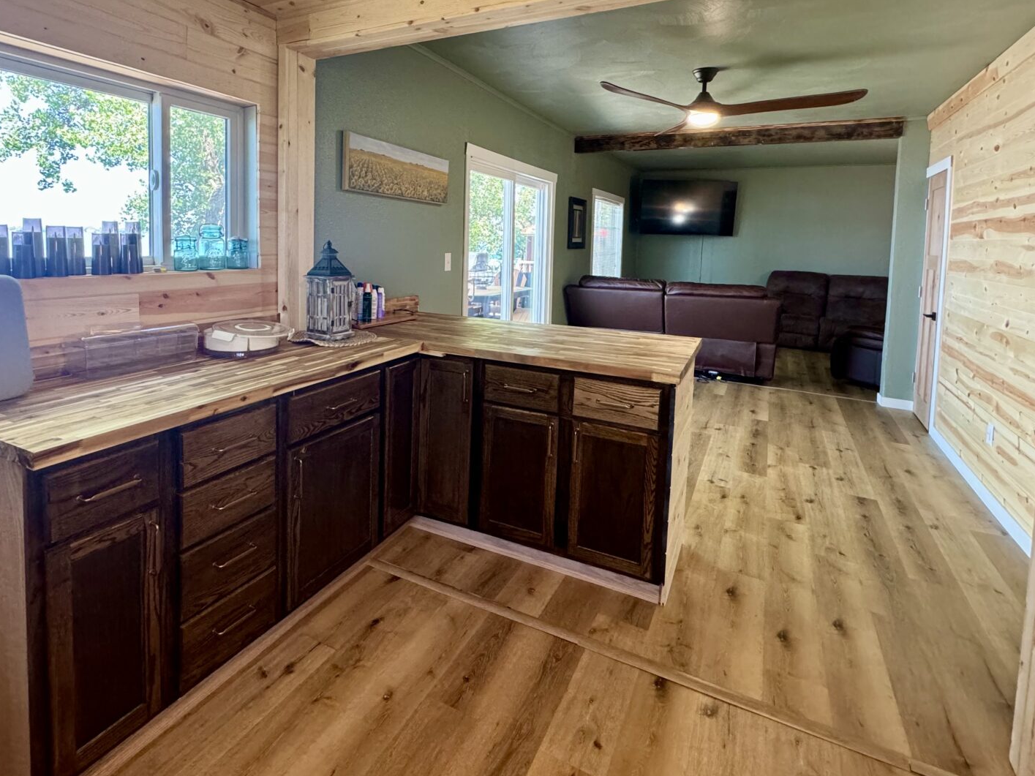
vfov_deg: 67.3
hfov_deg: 84.4
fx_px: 568
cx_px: 463
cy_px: 279
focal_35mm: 19
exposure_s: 1/99
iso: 320
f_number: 2.2
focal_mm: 2.22
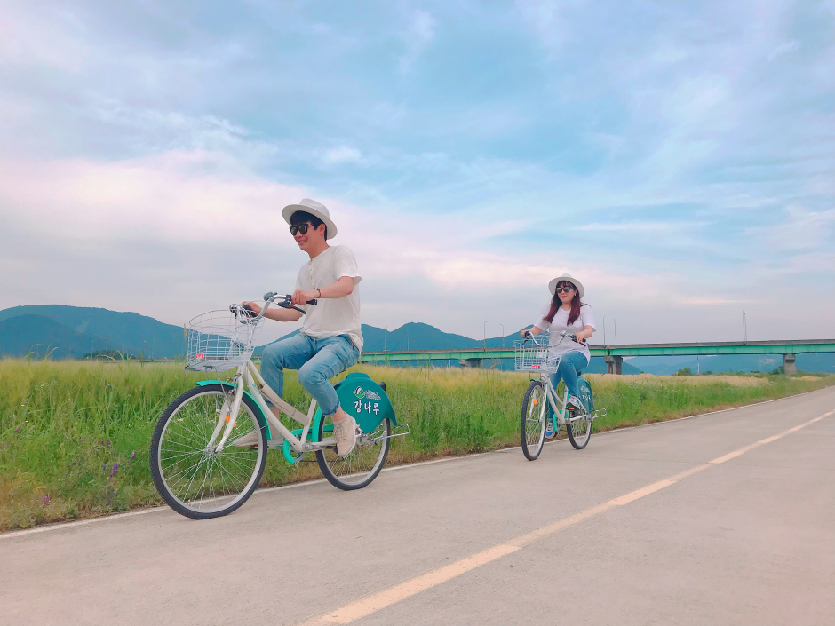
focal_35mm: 28
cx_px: 418
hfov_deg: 63.4
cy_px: 313
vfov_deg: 49.7
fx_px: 675
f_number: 1.8
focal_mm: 3.99
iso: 20
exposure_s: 1/1842
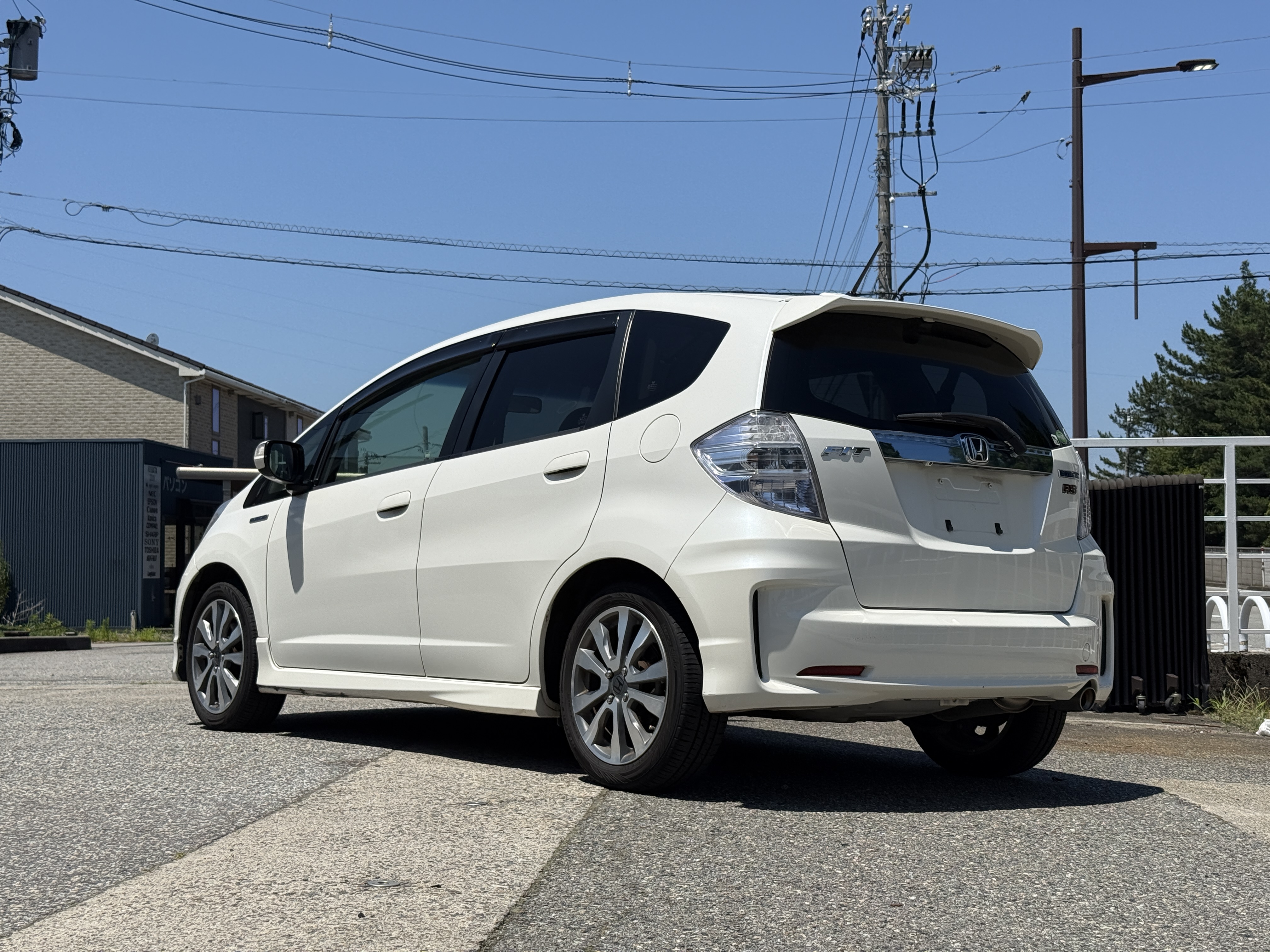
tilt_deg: +3.3
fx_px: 1761
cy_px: 476
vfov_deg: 30.3
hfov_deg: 39.7
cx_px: 635
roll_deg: -0.1
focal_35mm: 48
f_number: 1.78
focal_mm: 6.76
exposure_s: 1/11364
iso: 80
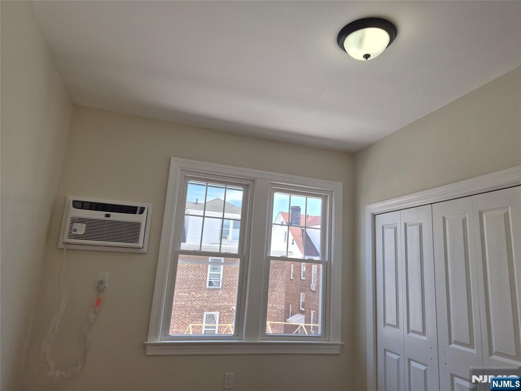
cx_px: 260
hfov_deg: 73.9
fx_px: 346
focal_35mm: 23
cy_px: 196
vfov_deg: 58.9
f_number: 1.8
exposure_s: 1/1164
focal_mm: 5.4
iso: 80
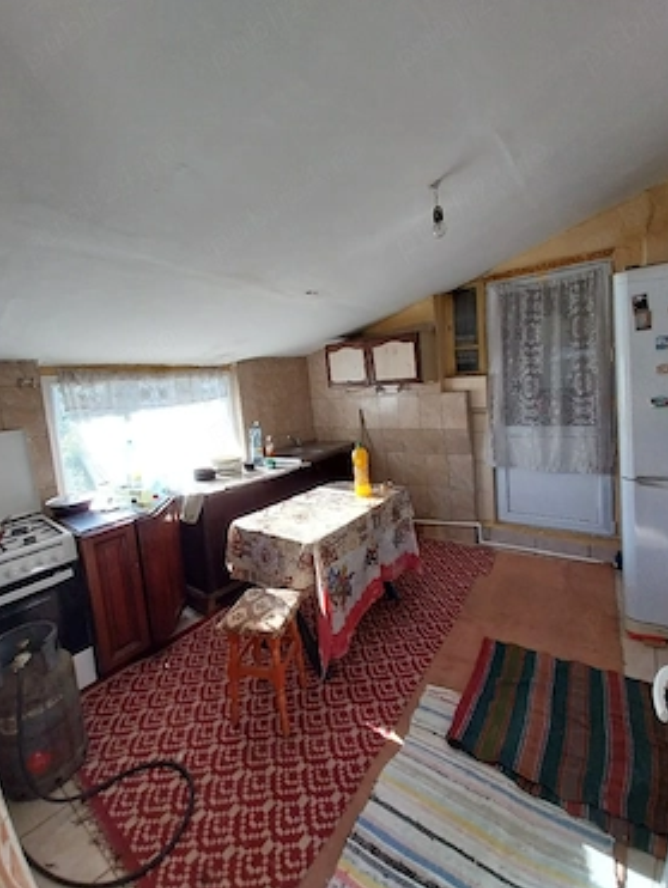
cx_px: 333
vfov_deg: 101.9
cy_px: 414
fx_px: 360
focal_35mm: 14
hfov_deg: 85.8
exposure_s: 1/100
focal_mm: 1.13
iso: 80
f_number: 2.2
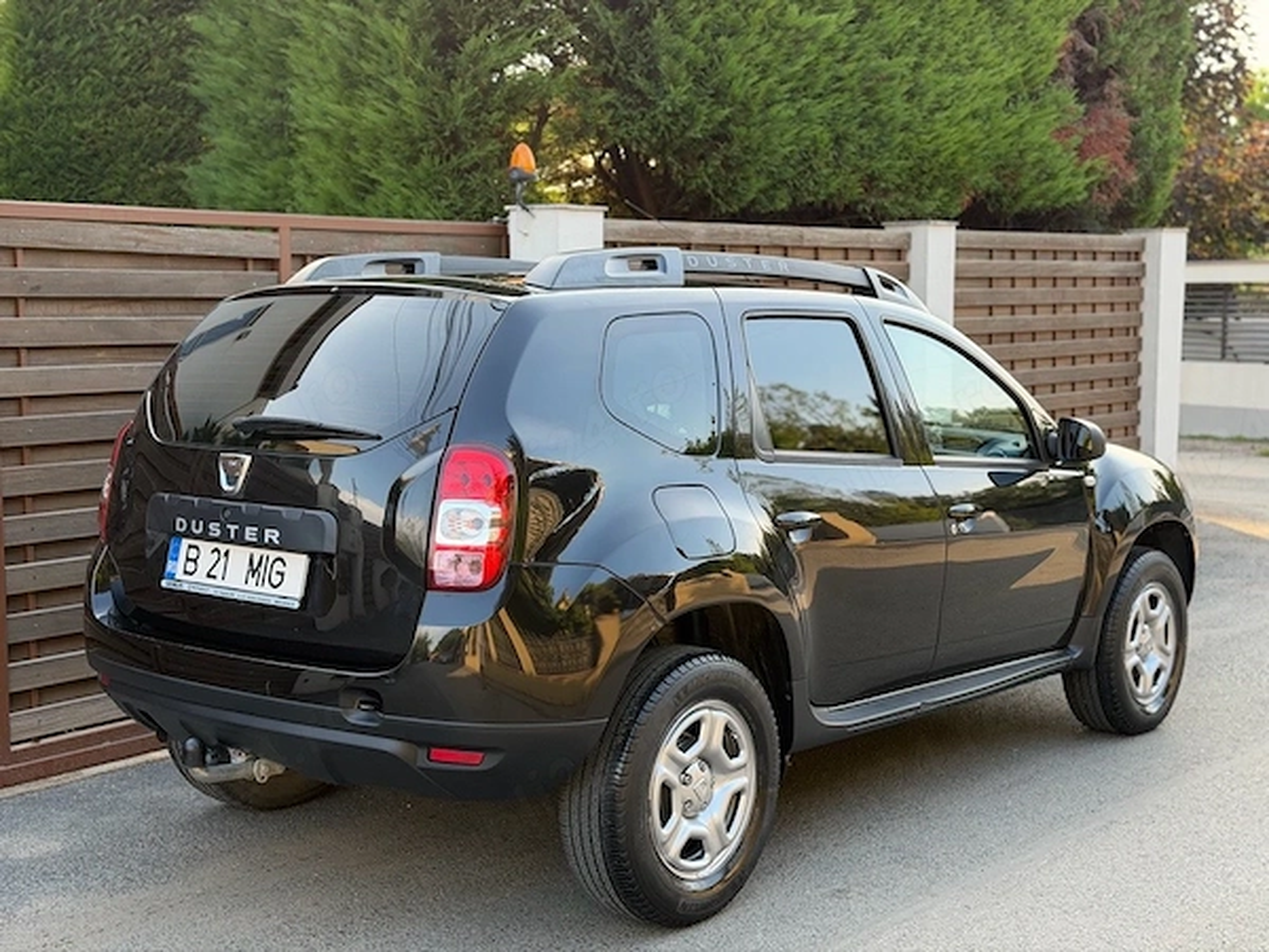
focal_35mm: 48
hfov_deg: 39.7
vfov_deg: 30.3
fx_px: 1760
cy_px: 476
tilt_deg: -6.5
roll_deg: +0.7
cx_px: 634
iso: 80
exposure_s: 1/255
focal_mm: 6.76
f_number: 1.78
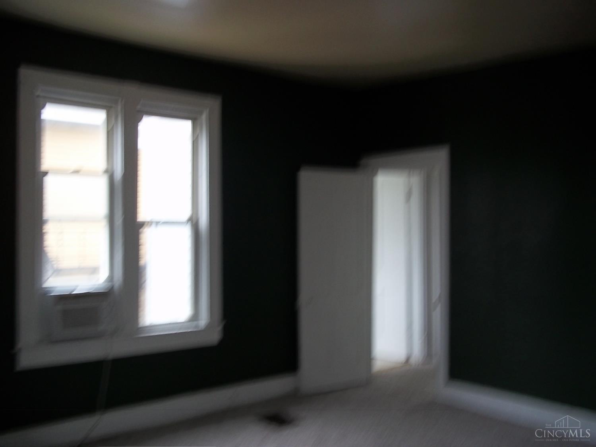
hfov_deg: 51.4
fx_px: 620
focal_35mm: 36
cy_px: 224
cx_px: 298
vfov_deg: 39.7
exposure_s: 1/40
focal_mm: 6.5
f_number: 3.1
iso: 80
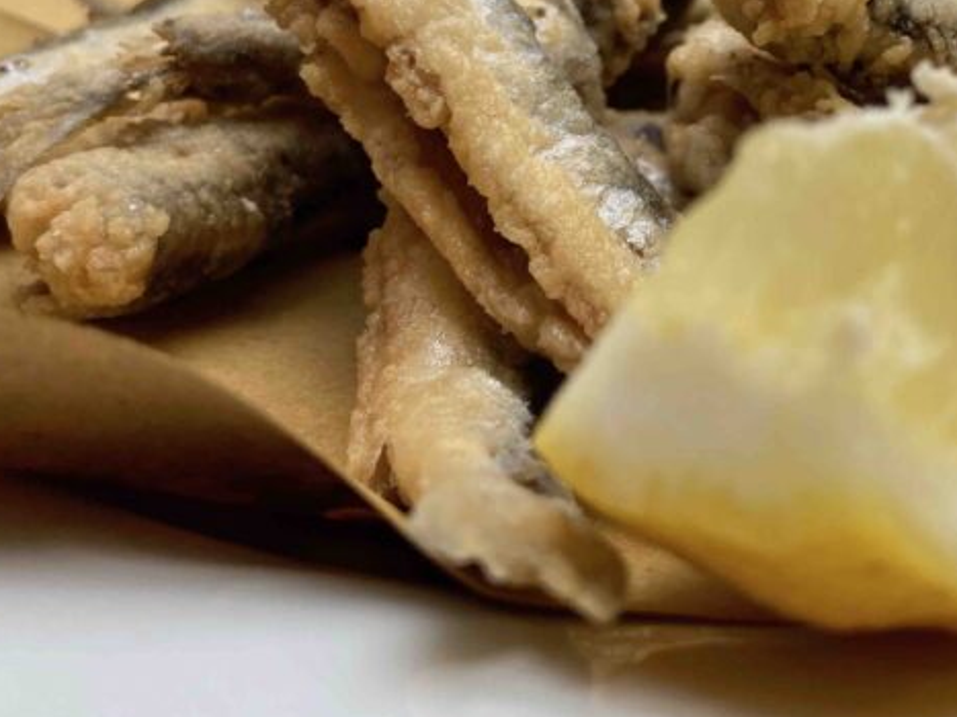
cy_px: 117
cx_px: 711
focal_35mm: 51
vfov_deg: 27.8
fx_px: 1410
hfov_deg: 36.7
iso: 20
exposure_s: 1/704
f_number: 1.8
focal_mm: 3.99
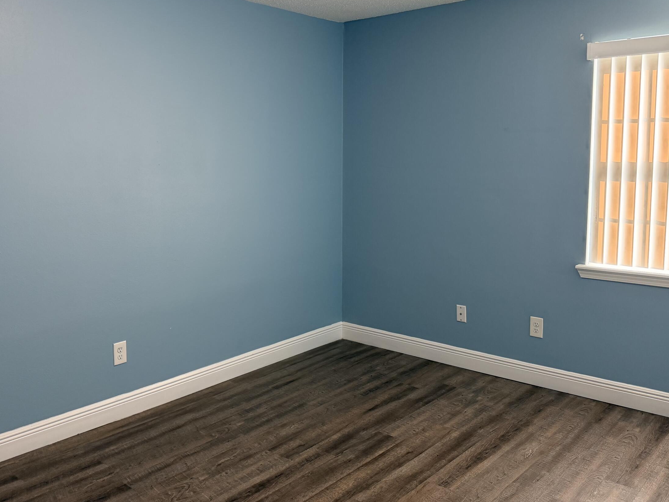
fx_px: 638
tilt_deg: -5.6
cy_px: 209
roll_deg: +0.1
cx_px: 302
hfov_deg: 55.3
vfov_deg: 42.8
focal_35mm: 33
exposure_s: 1/60
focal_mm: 6.76
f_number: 1.78
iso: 200
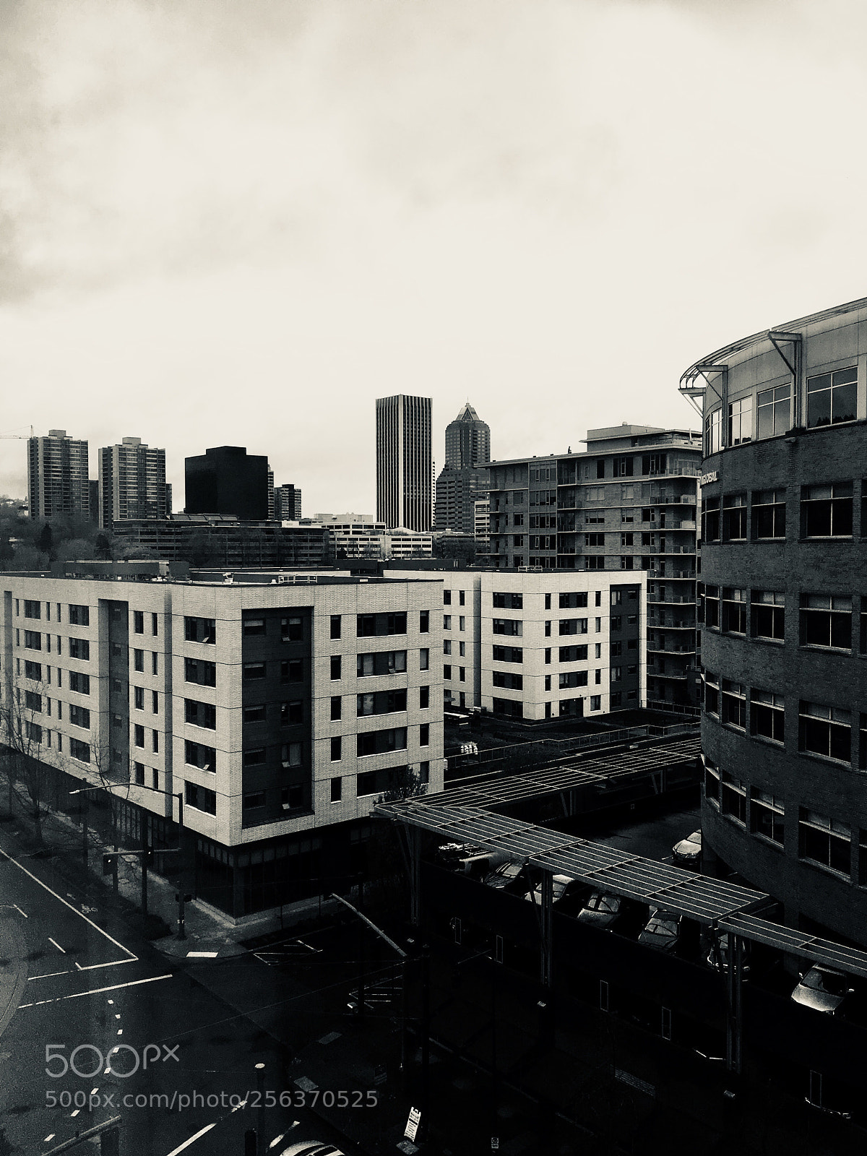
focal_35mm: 29
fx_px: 968
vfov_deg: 61.7
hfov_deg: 48.2
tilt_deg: -2.5
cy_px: 578
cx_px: 434
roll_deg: +0.4
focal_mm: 4.15
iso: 25
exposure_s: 1/447
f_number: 2.2
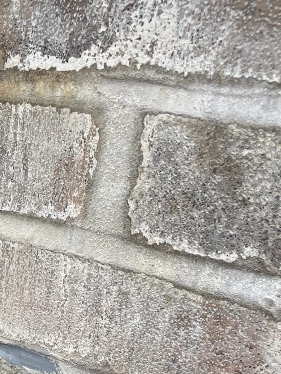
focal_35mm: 64
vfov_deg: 28.4
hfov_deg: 22.3
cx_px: 19
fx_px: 693
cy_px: 374
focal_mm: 4.2
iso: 32
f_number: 1.6
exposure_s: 1/374
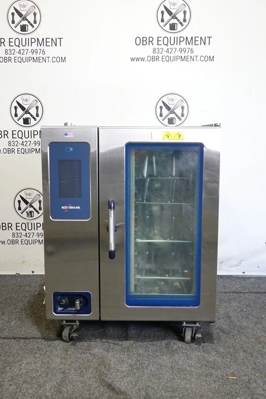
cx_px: 133
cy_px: 200
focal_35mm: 34
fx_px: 377
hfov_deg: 38.8
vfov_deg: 55.8
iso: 1000
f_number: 3.5
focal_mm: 12.76
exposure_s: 1/40
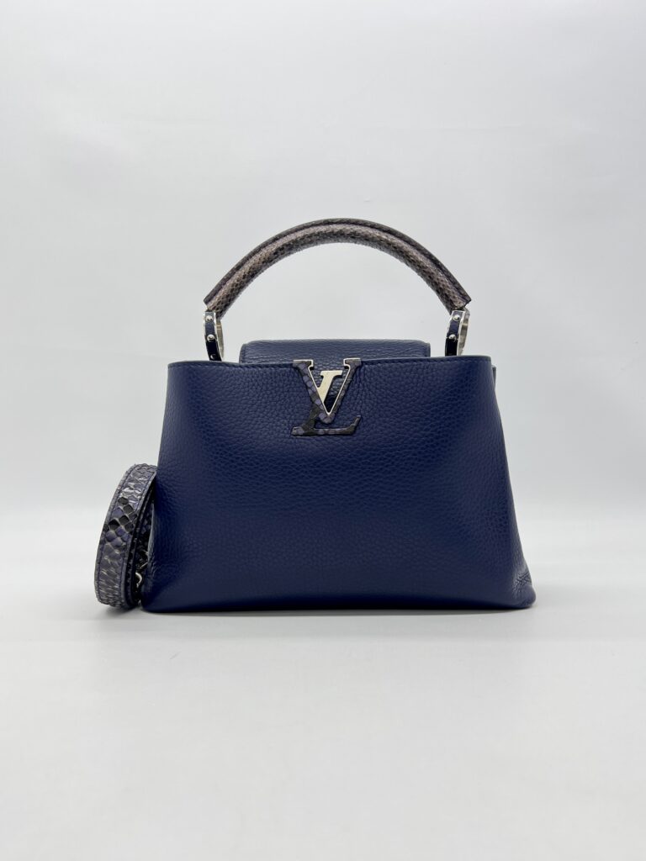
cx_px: 323
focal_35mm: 26
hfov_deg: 53.1
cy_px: 430
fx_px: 647
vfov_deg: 67.3
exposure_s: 1/147
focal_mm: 5.7
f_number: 1.5
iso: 32
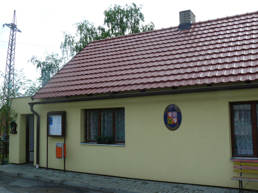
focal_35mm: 36
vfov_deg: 39.7
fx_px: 268
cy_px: 96
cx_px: 129
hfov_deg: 51.4
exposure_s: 1/200
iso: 100
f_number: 5.6
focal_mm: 6
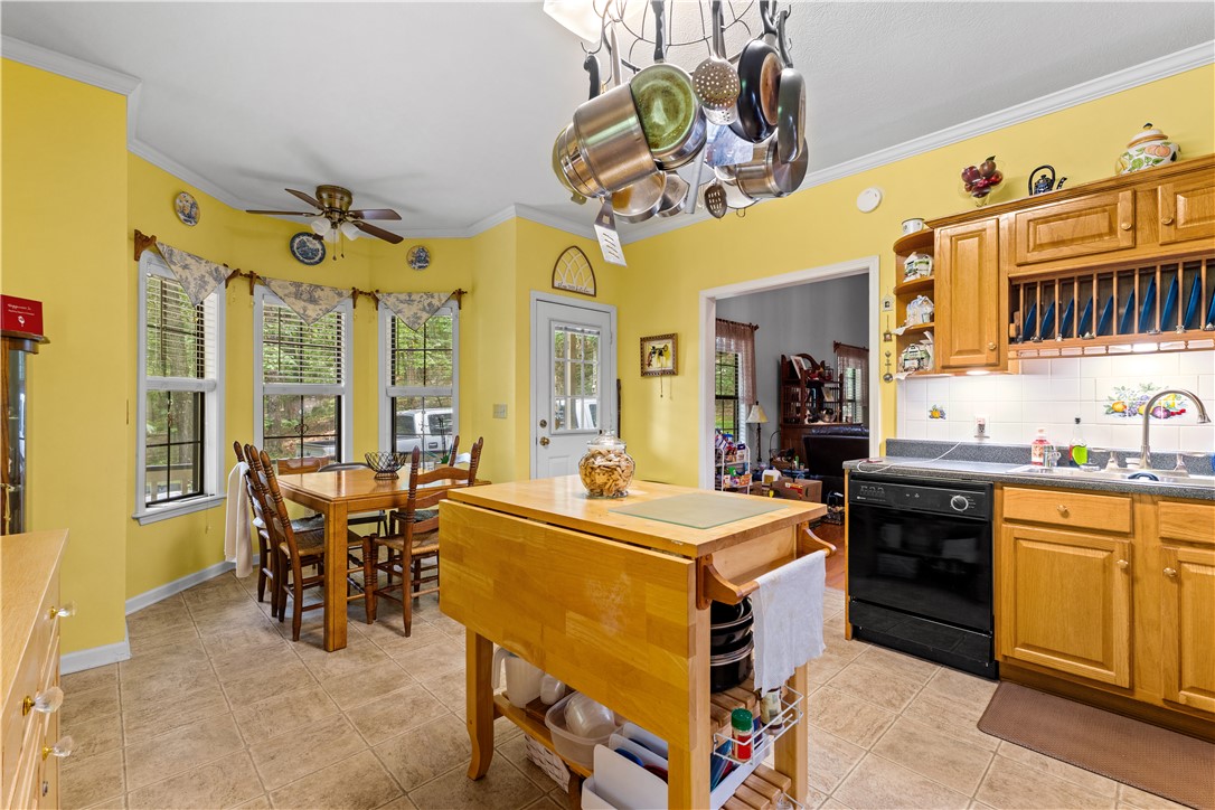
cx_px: 608
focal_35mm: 15
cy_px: 405
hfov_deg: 100.4
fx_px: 506
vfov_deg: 77.3
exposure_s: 1/2.5
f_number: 7.1
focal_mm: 10
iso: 320
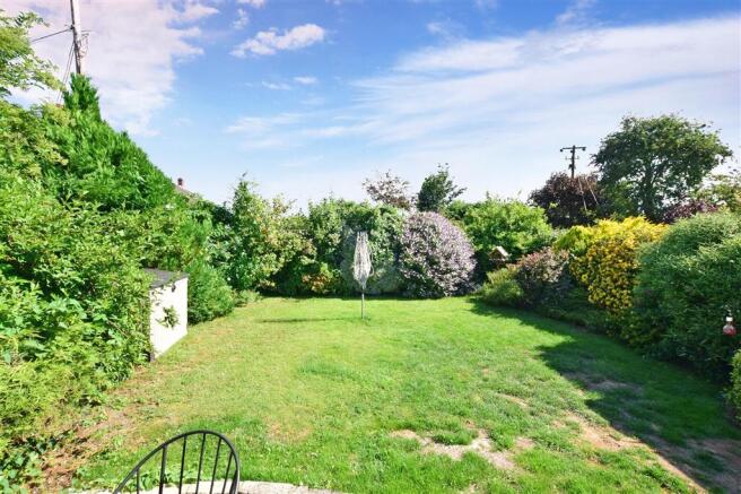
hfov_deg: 100.4
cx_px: 370
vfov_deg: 77.3
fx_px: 309
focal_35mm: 15
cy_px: 247
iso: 400
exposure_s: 1/100
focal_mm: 10
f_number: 14
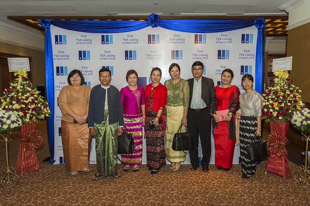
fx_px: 207
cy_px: 103
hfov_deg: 73.8
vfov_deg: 53.1
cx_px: 155
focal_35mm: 24
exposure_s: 1/250
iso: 640
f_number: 4.5
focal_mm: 24
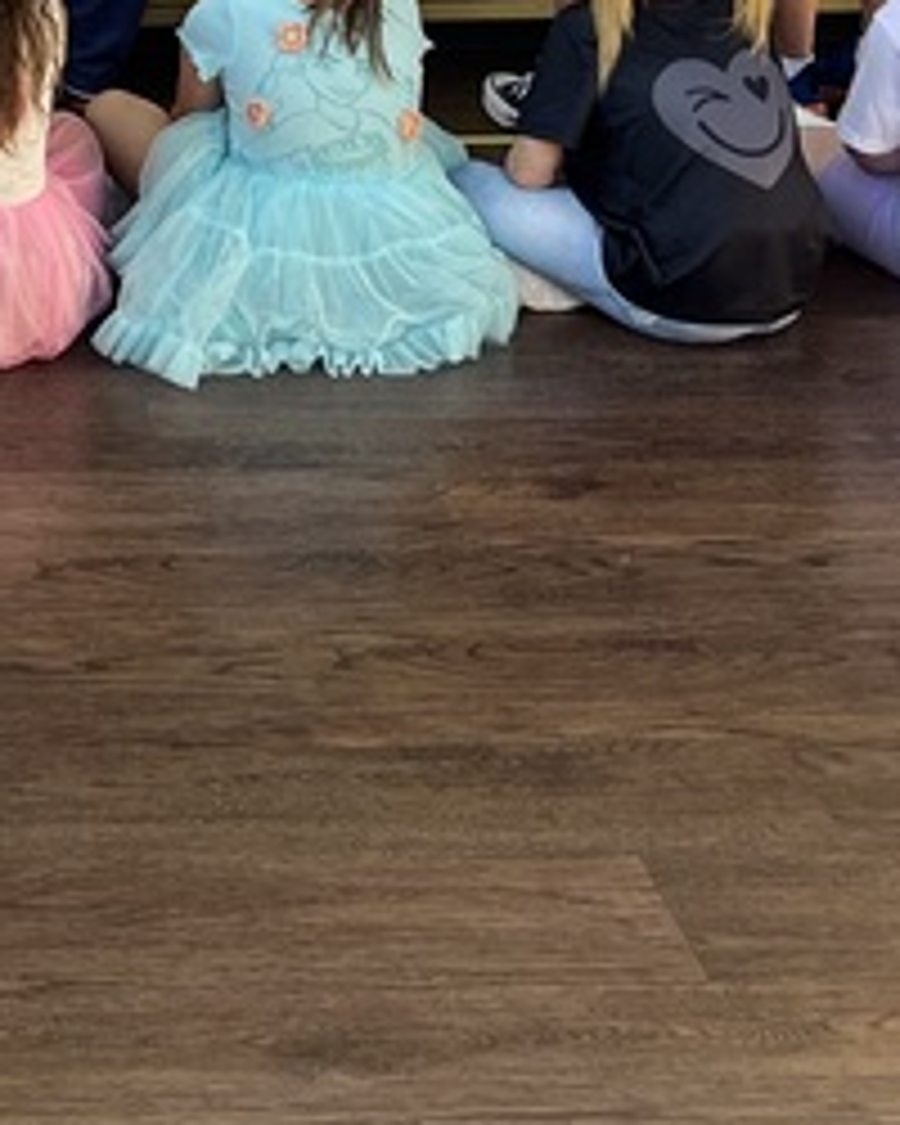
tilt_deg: -14.5
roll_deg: +0.8
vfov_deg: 17.6
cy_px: -220
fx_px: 3463
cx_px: -436
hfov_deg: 13.9
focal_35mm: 104
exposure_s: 1/120
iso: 80
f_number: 1.6
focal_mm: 5.1
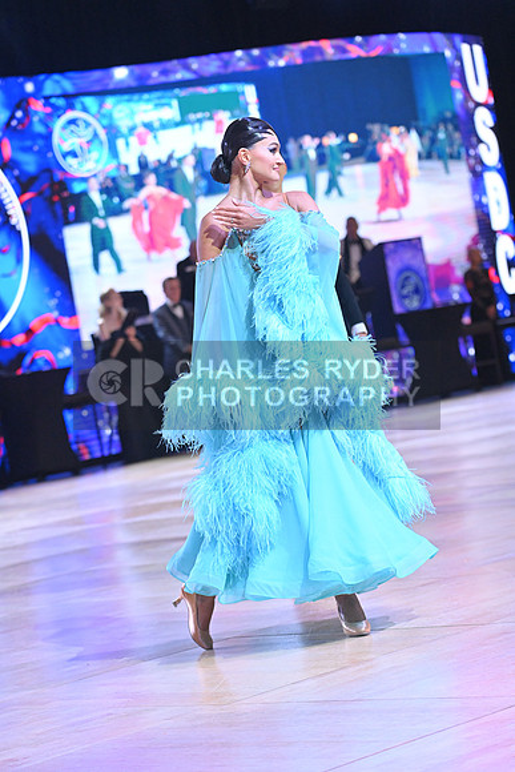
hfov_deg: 11.4
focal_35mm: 120
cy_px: 386
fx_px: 2573
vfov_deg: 17.1
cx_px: 258
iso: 4000
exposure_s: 1/400
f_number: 5
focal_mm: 120
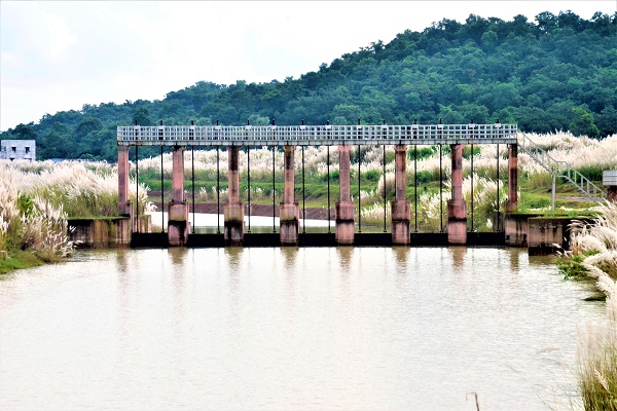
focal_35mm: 128
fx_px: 2185
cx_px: 308
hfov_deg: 16.1
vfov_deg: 10.8
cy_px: 206
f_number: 11
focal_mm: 85
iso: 100
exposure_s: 1/100
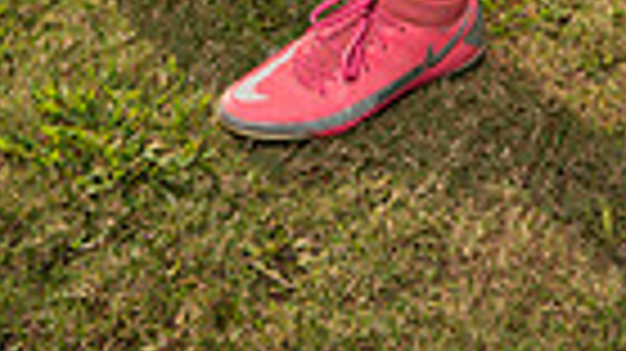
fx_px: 1460
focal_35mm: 88
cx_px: 459
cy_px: -580
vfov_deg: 10.9
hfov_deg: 24.0
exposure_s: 1/640
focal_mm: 26
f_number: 8
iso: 250
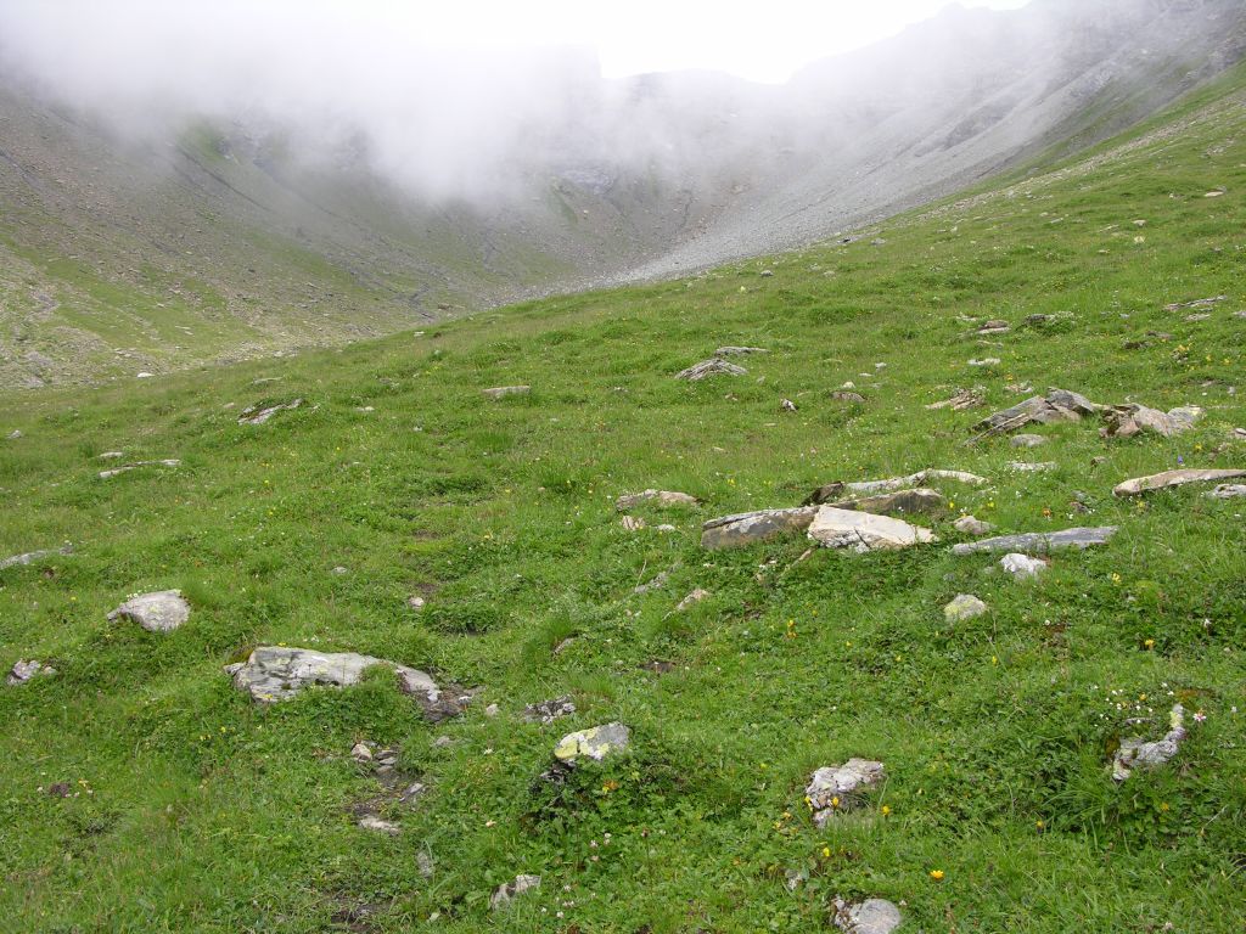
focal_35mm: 35
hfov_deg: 52.6
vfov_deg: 40.7
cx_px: 623
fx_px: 1260
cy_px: 467
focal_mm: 8.9
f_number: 5
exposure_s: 1/151
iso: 50
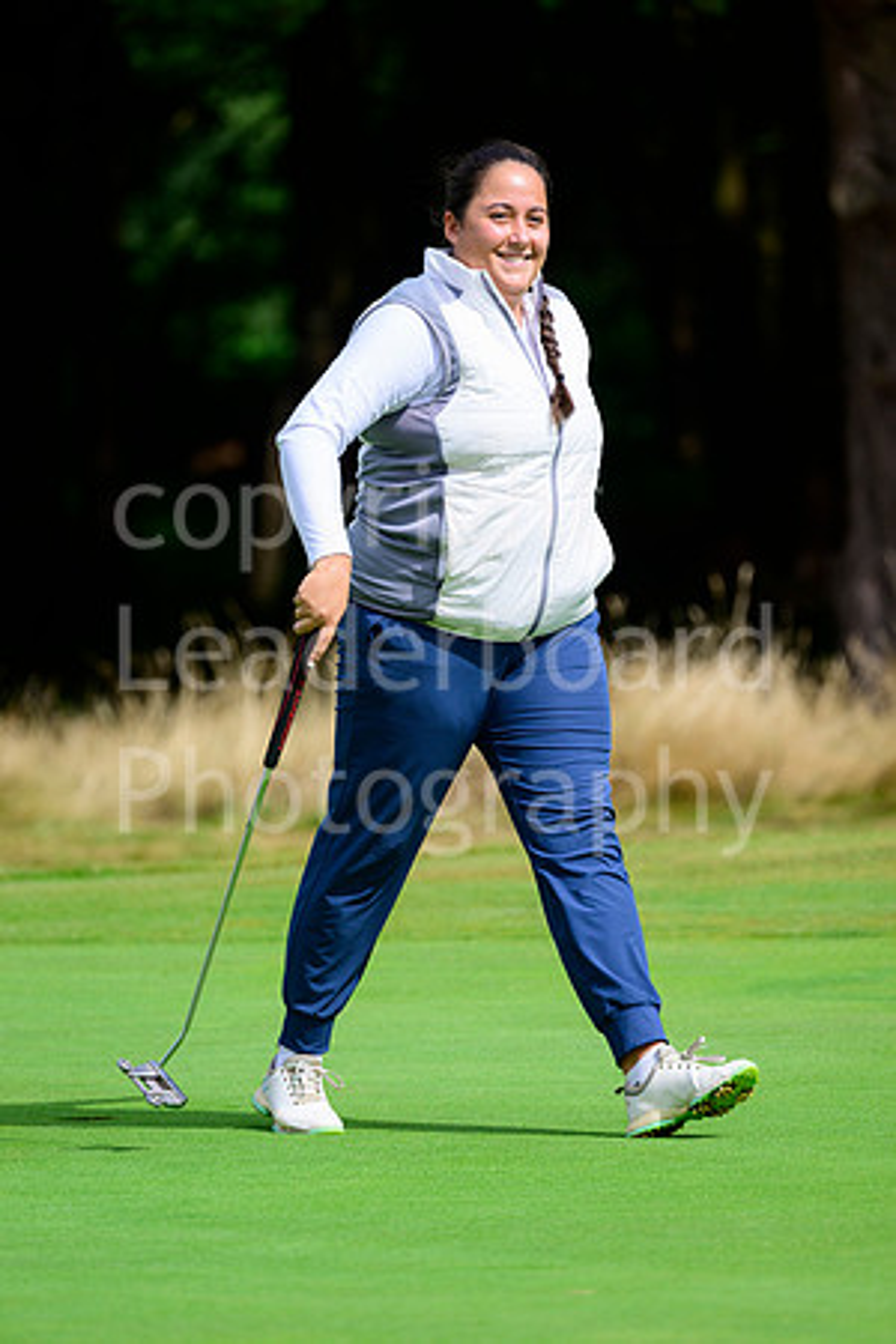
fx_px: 12692
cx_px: 448
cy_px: 672
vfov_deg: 6.1
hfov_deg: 4.0
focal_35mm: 340
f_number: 6.3
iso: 800
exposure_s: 1/3200
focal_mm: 340
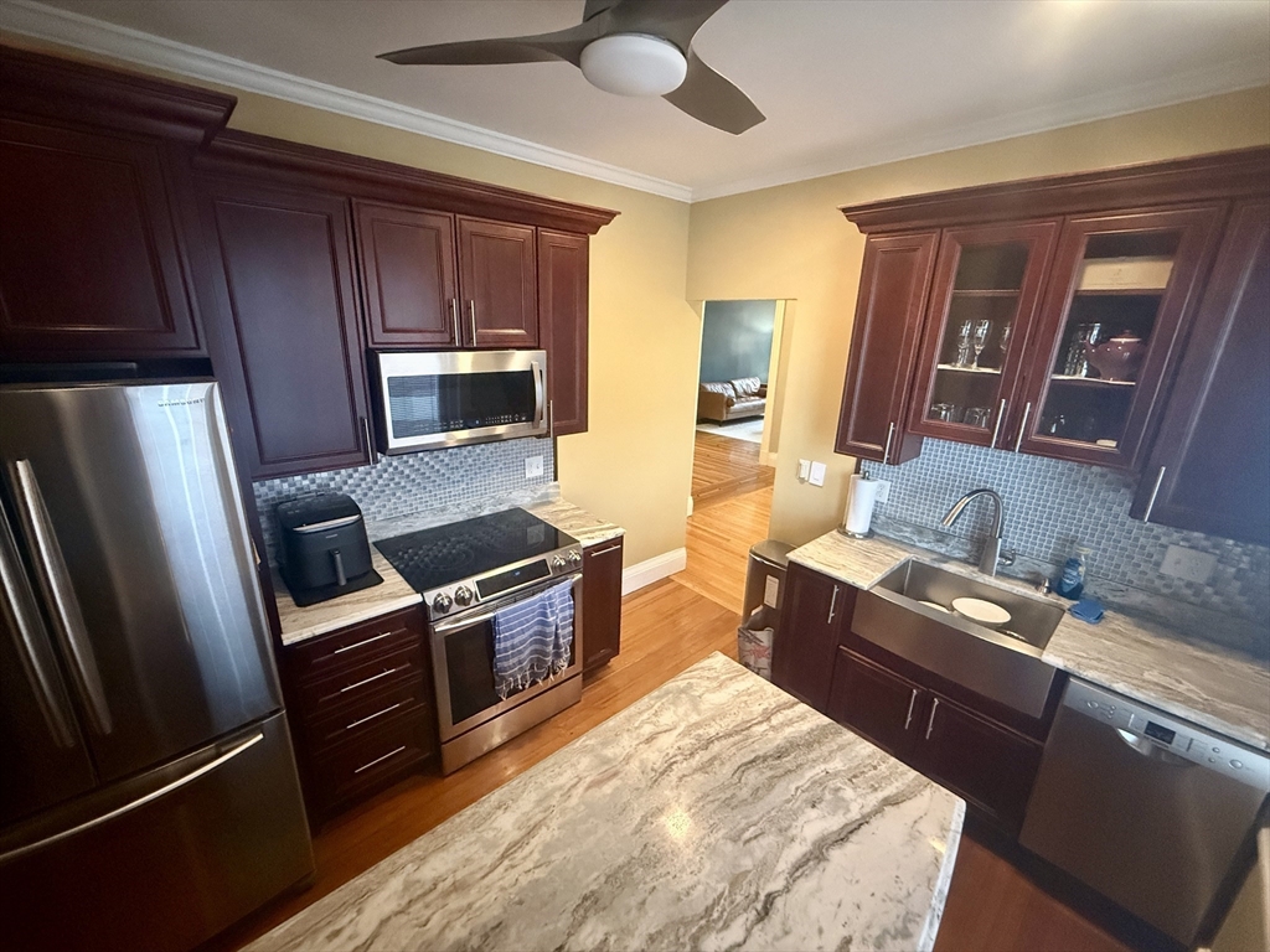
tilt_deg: -16.0
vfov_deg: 85.7
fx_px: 514
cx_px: 635
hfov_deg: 102.1
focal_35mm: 14
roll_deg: -1.9
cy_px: 476
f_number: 2.2
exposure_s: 1/60
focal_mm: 2.22
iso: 1250
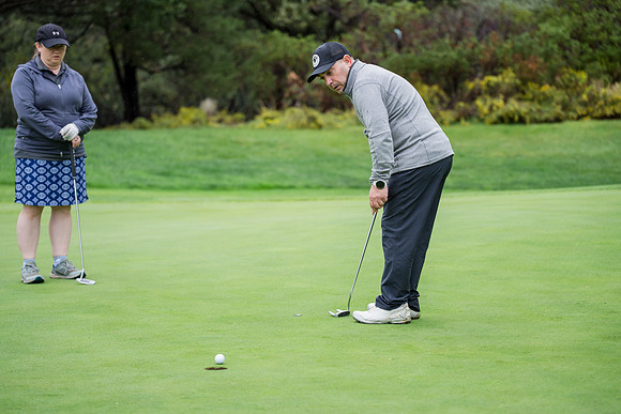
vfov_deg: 12.4
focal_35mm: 110
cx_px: 310
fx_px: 1905
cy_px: 207
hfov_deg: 18.5
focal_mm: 110.4
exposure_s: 1/1250
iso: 500
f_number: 2.8
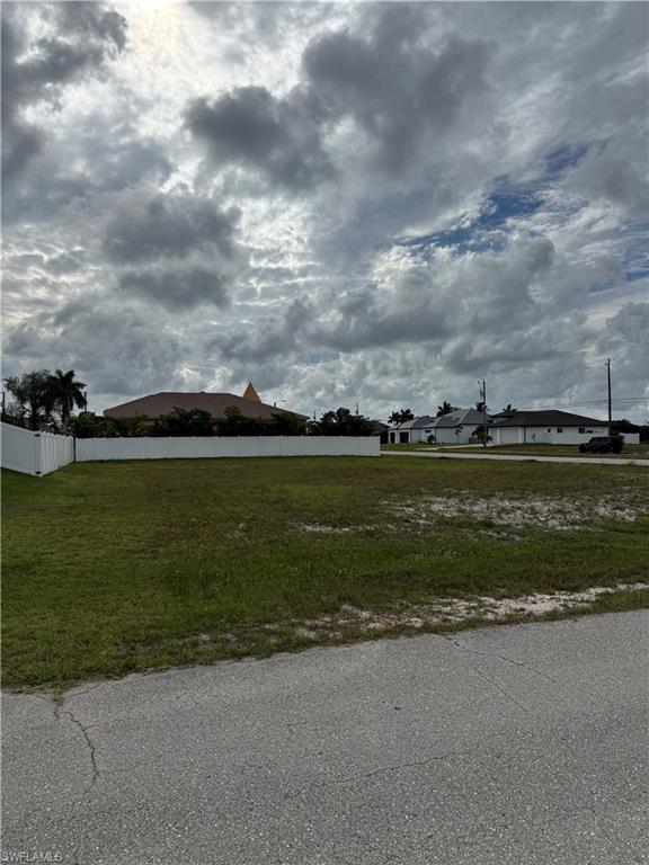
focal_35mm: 24
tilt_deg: +1.6
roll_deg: +0.8
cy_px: 432
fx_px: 600
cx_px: 324
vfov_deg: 71.6
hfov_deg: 56.8
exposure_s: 1/12346
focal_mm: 6.76
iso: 64
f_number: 1.78
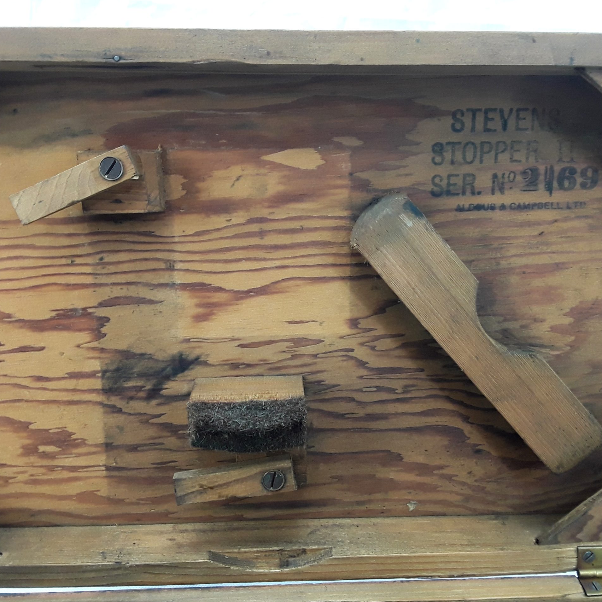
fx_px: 630
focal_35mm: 32
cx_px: 303
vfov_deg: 51.1
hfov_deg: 51.1
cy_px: 300
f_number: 1.9
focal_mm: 2.91
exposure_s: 1/30
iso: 64
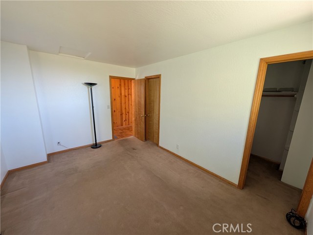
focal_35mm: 12
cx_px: 156
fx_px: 109
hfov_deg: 110.5
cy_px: 118
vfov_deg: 94.6
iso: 200
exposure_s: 1/129
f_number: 1.7
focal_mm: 2.02
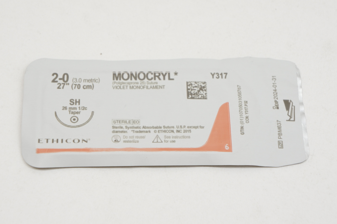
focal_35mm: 82
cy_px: 112
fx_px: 771
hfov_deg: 24.6
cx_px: 168
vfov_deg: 16.5
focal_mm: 55
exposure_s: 1/80
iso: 400
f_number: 6.3
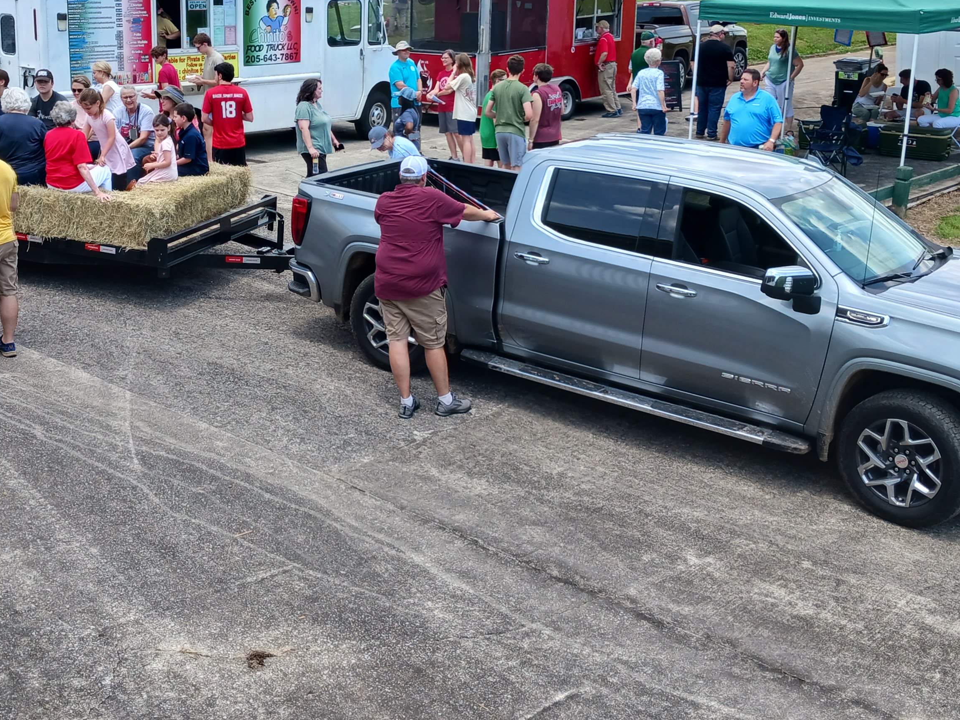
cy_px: 242
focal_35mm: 48
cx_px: 334
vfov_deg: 30.1
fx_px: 1331
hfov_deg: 39.3
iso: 20
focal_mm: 4
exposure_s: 1/211
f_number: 1.8
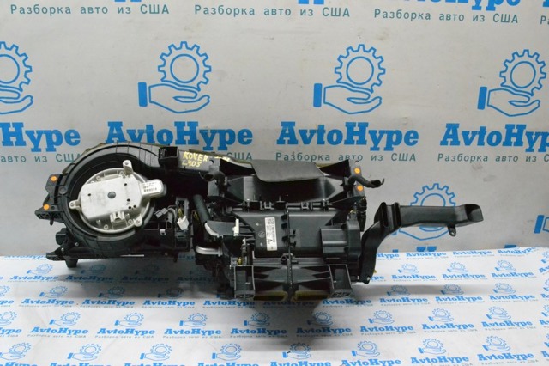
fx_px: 503
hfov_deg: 57.2
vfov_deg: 39.9
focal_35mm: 33
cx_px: 274
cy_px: 183
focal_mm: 22
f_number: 11
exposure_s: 1/160
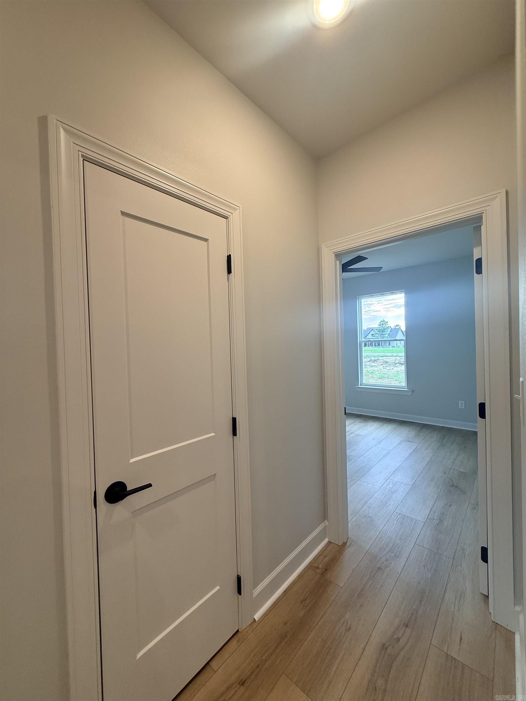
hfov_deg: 85.7
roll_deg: +1.8
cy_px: 350
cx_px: 263
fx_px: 284
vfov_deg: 102.1
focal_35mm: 14
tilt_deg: -0.4
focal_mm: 2.22
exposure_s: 1/120
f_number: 2.2
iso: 125
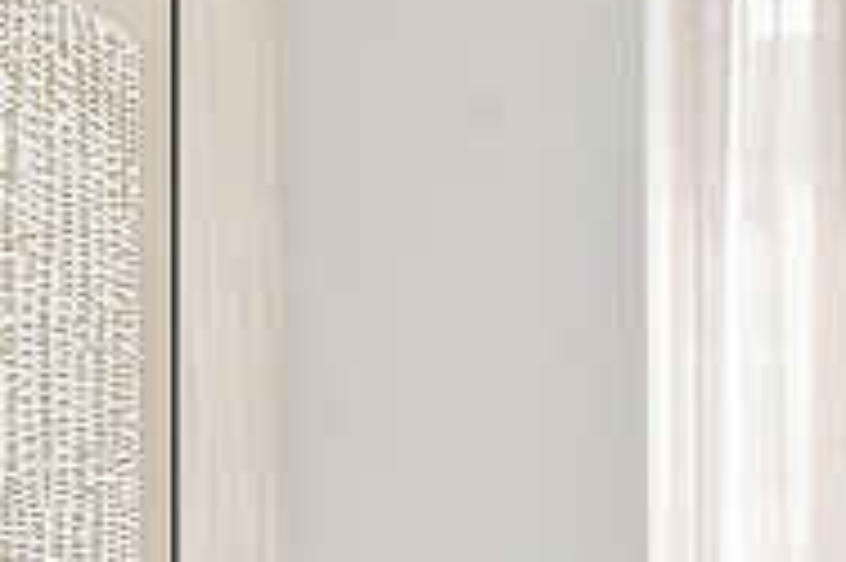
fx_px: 2630
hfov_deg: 9.1
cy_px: 665
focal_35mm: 112
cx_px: 3087
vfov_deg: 12.0
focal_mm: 14
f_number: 14
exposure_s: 1/10
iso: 250
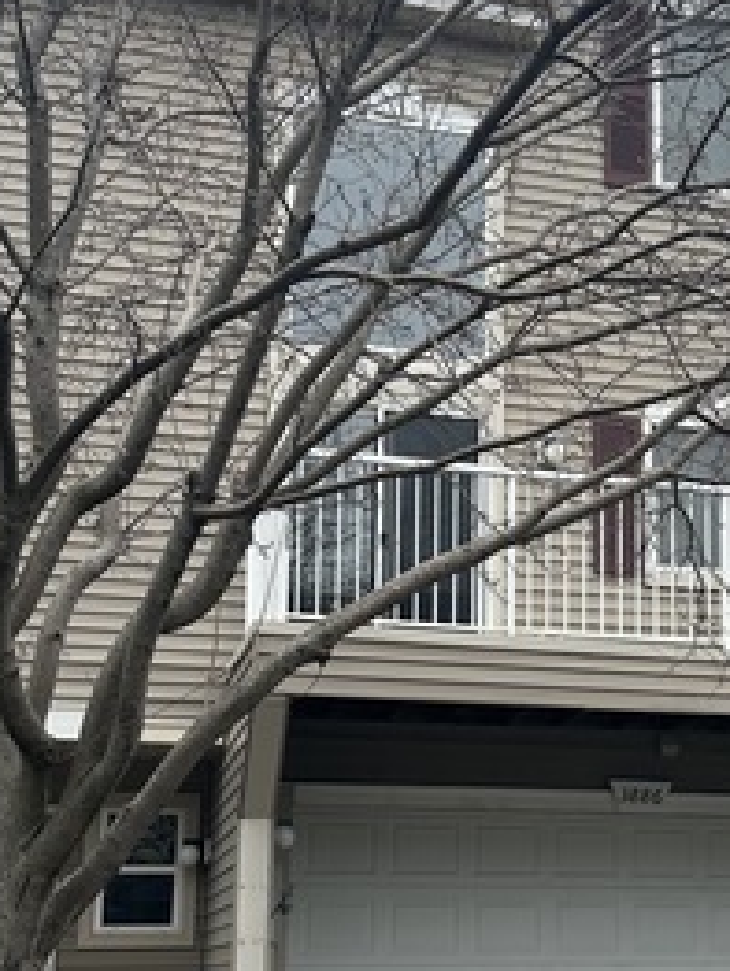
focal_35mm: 61
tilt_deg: +12.1
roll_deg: -0.2
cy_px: 647
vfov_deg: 31.4
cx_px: 582
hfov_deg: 23.7
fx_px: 1712
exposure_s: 1/2591
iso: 80
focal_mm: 6.86
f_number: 1.78
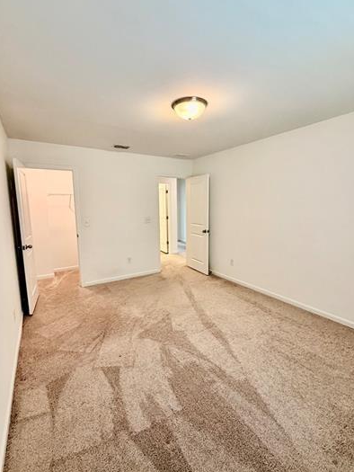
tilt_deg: -7.5
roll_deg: +0.7
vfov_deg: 94.5
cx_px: 170
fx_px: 218
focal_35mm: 16
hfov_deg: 78.1
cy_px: 234
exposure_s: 1/120
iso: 320
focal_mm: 2.22
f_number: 2.2
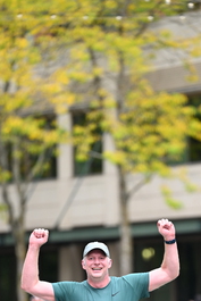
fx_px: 3471
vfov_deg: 5.0
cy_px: 299
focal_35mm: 415
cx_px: 154
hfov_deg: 3.3
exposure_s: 1/1600
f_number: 2.8
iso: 640
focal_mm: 200
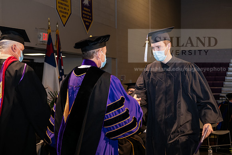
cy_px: 78
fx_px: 400
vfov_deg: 21.9
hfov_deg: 32.4
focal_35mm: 62
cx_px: 116
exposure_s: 1/200
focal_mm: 62
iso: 1600
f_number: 6.3
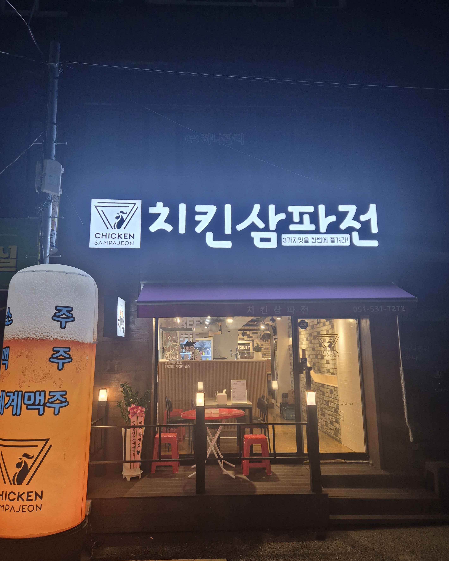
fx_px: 399
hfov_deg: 58.8
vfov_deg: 70.3
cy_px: 281
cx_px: 225
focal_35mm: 24
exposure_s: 1/120
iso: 200
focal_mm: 5.4
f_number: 1.8
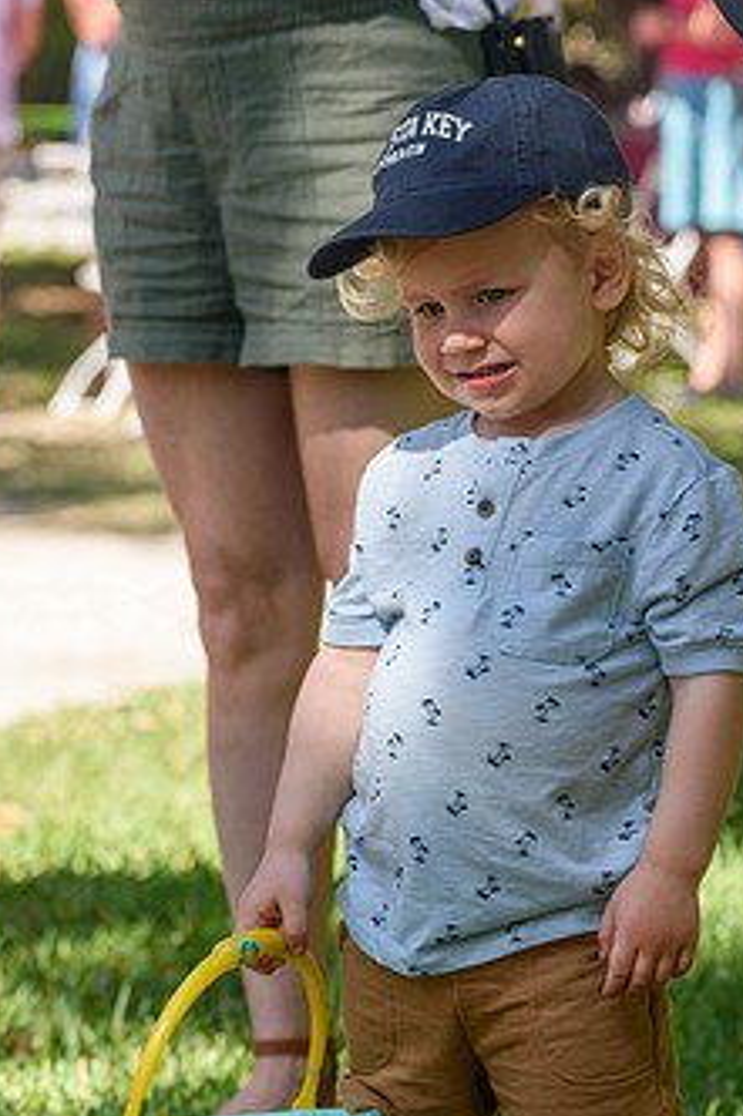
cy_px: 743
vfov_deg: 8.7
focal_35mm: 236
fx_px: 7313
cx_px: 410
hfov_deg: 5.8
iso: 200
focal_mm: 116
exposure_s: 1/500
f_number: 5.6
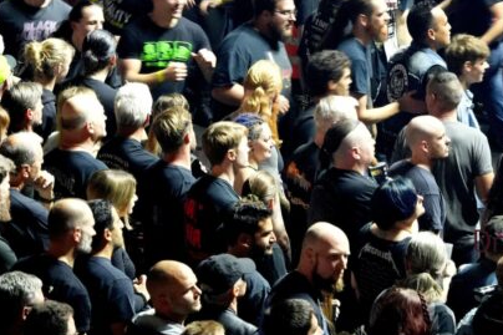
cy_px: 30
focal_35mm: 251
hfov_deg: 8.2
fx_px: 3505
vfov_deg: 5.5
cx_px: 392
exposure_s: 1/50
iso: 6400
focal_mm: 88
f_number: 5
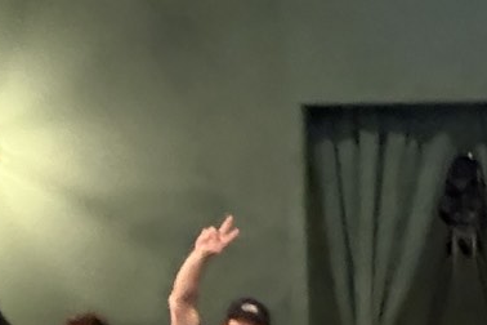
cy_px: 726
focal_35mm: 114
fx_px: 1542
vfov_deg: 10.6
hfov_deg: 17.8
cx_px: 379
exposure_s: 1/15
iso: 500
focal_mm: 2.69
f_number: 1.9
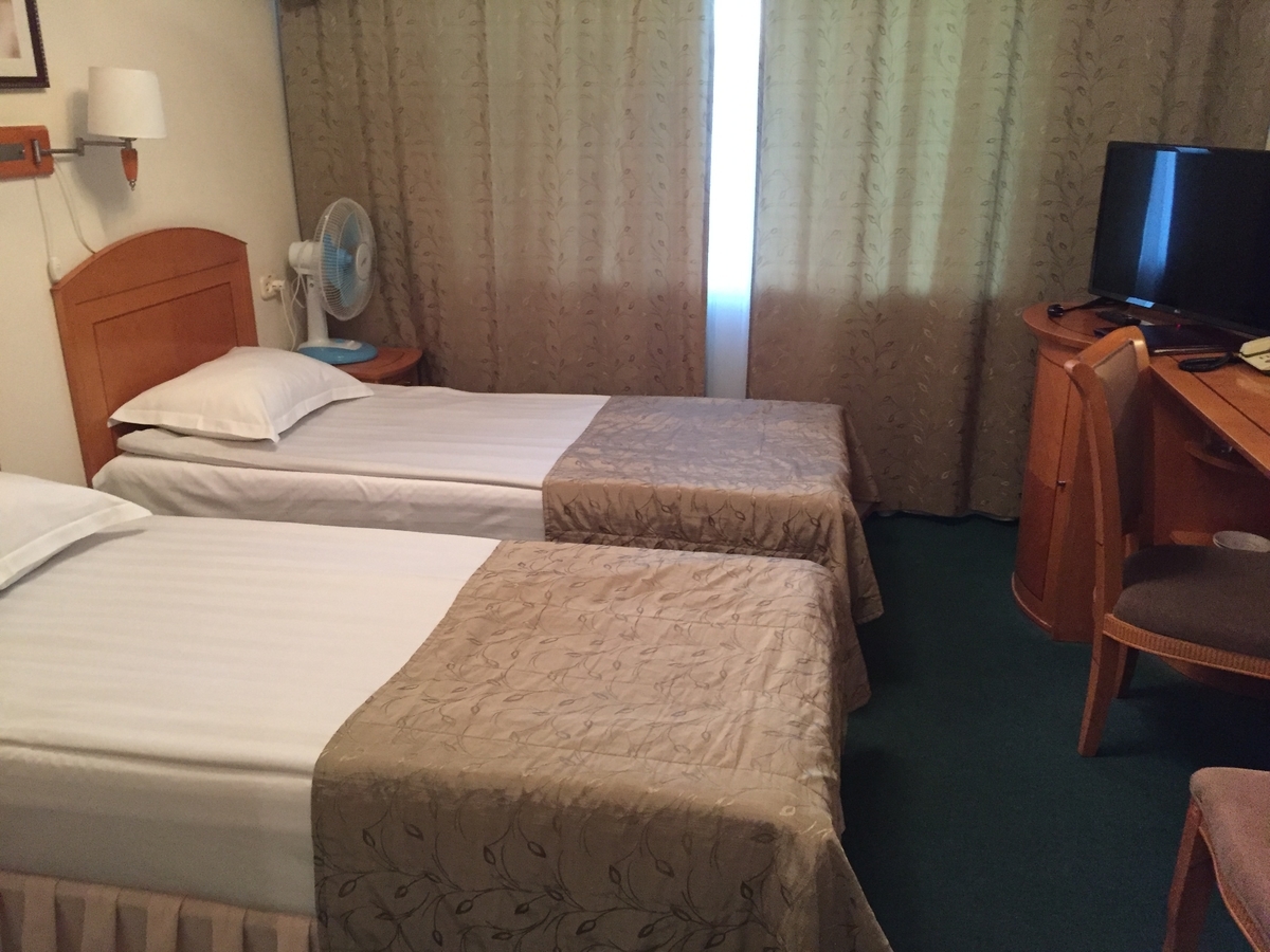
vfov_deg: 48.2
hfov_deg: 61.7
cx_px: 635
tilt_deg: -18.8
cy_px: 476
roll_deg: -1.3
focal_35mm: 29
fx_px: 1064
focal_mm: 4.15
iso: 250
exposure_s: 1/25
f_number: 2.2
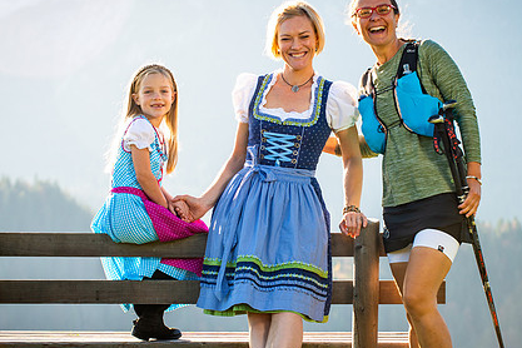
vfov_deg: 7.9
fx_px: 2523
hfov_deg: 11.8
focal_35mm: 174
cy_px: 179
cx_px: 311
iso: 100
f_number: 6.3
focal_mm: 116
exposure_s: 1/250
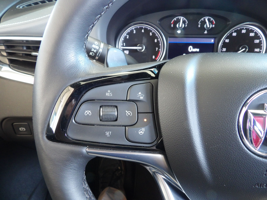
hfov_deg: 71.6
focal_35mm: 24
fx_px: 185
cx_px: 134
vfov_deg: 56.8
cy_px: 100
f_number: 3.2
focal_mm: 4.3
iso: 414
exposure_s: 1/17
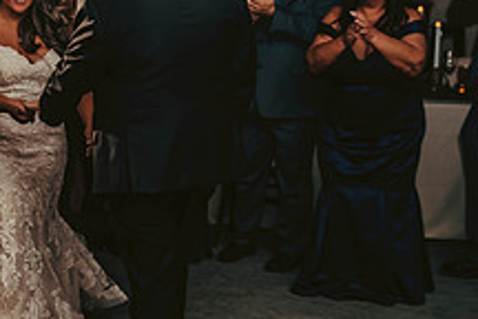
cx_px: 4
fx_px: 1142
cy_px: 152
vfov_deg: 15.9
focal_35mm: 86
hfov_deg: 22.7
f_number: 3.2
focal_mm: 32
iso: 2000
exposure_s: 1/200
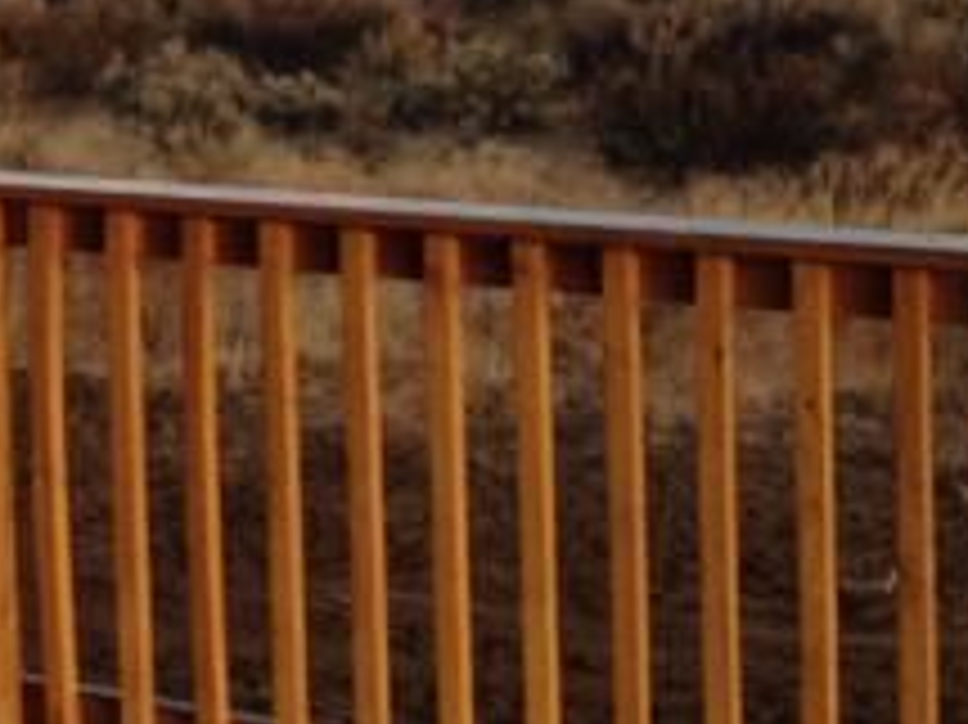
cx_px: -405
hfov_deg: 14.3
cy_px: -40
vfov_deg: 11.3
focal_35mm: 130
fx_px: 3633
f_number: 2.4
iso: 50
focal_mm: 4.28
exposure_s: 1/438
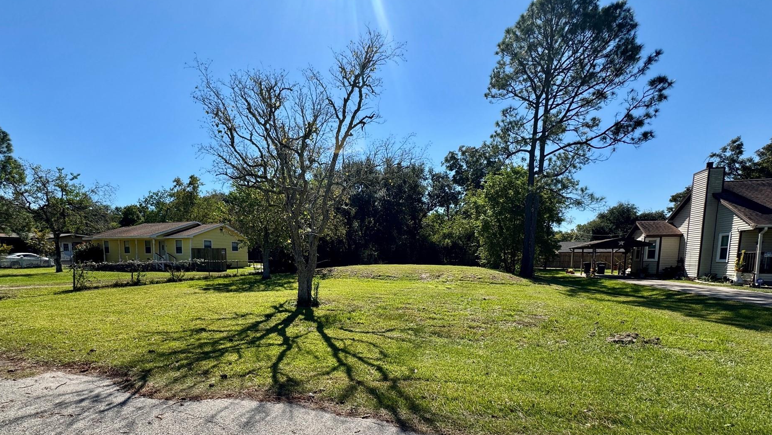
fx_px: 348
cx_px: 355
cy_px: 291
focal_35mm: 17
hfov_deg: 95.7
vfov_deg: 62.3
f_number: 2.2
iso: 50
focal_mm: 2.22
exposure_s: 1/1449
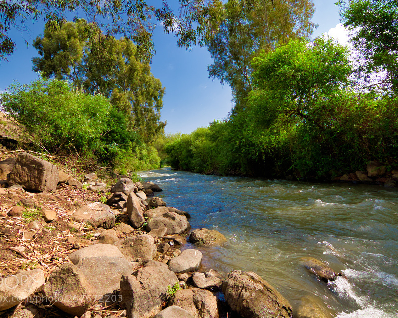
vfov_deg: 69.2
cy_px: 155
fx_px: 231
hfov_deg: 81.5
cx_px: 210
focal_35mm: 20
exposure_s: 1/100
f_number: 8
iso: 100
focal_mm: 11
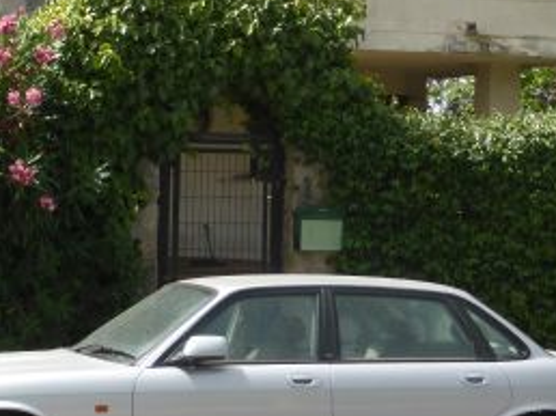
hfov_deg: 24.7
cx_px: 60
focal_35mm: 77
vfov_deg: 18.8
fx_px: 1236
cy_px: 34
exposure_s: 1/640
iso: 100
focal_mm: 5.4
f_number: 3.6
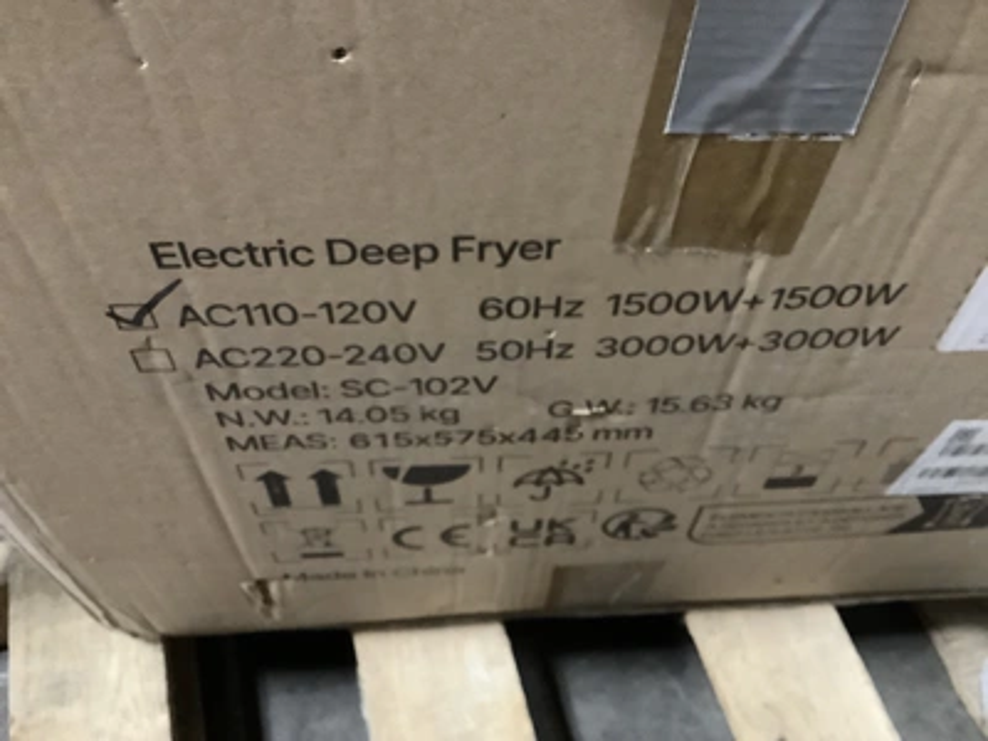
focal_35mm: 31
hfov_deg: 58.4
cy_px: 370
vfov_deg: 45.4
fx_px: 885
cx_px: 494
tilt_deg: -55.9
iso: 640
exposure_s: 1/17
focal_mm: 3.3
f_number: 2.4
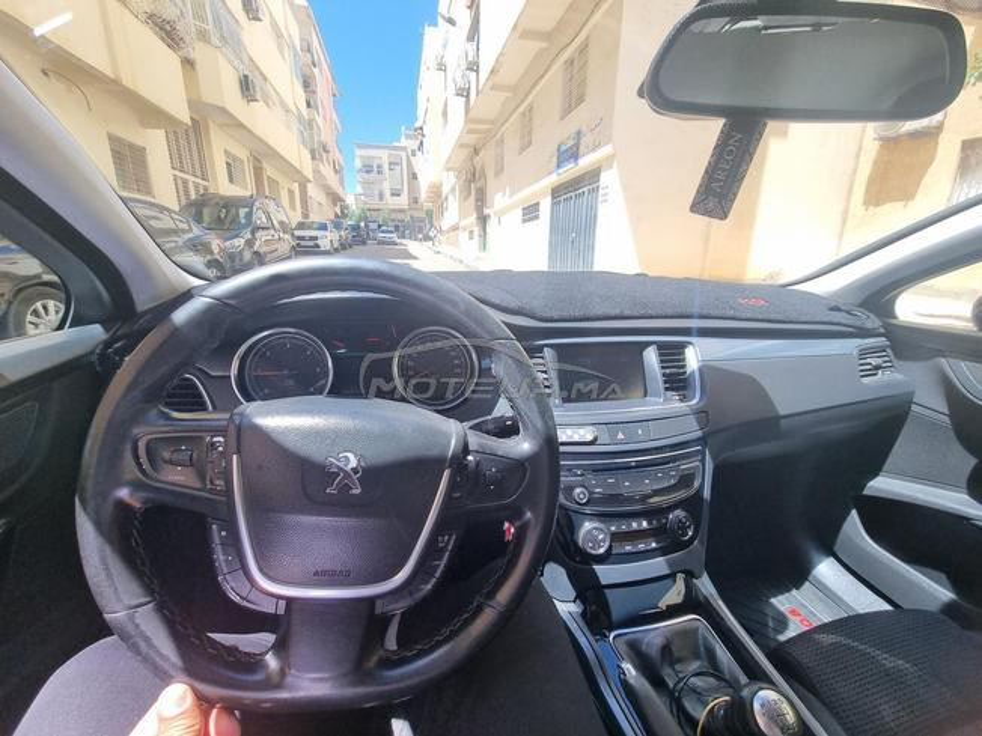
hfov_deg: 106.2
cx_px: 491
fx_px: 369
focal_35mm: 13
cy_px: 368
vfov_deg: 89.9
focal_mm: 2.2
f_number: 2.2
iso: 50
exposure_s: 1/368
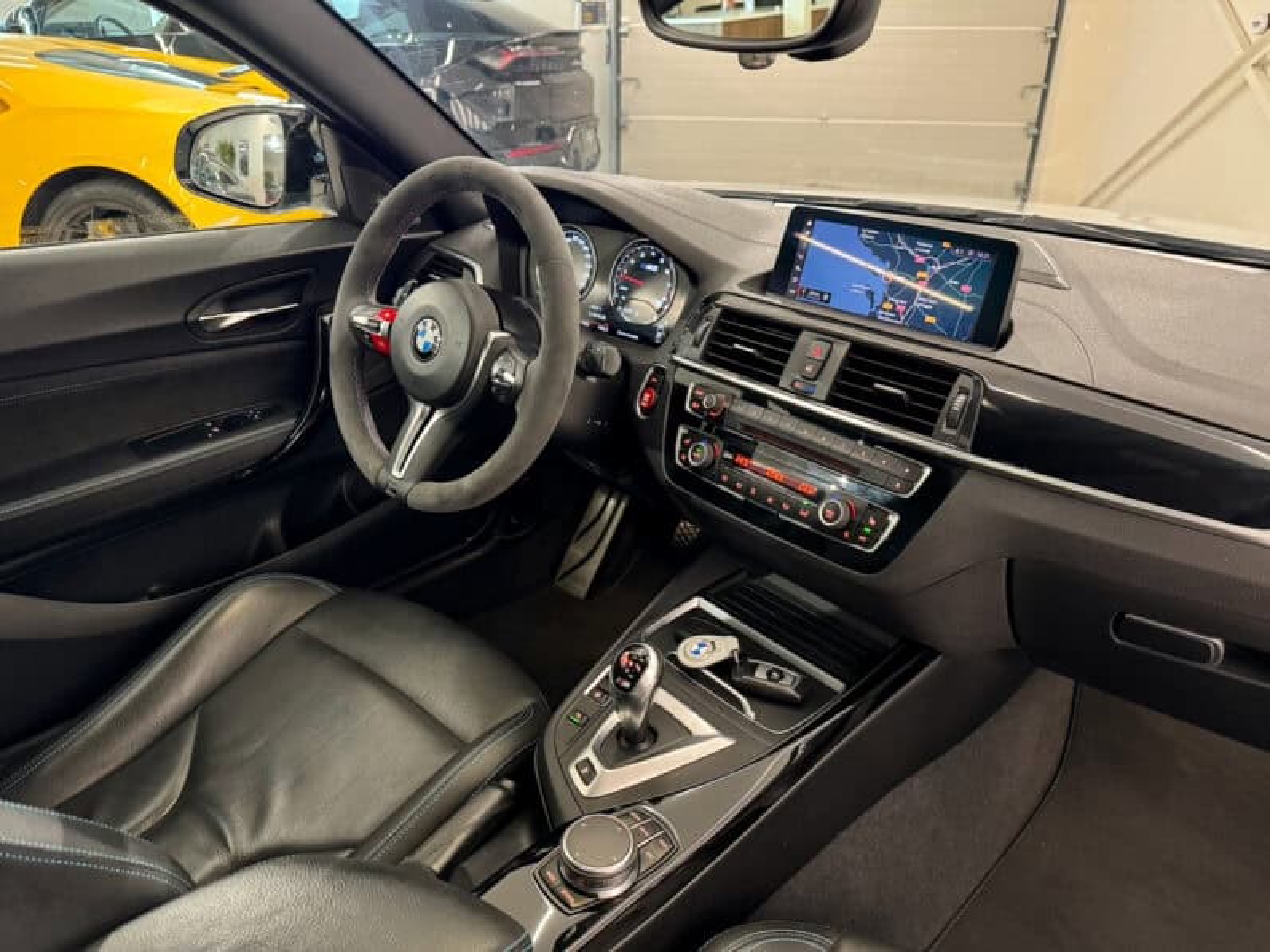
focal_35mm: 24
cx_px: 635
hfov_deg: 71.6
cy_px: 476
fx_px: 881
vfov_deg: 56.8
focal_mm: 6.8
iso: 800
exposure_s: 1/34
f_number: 1.8
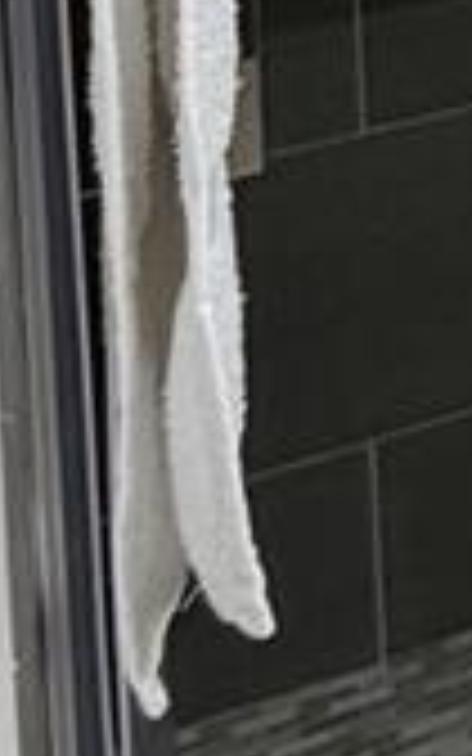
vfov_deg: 16.0
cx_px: 1699
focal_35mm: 106
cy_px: -684
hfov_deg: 8.6
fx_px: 2182
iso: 100
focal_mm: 2.22
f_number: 2.2
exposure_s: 1/120
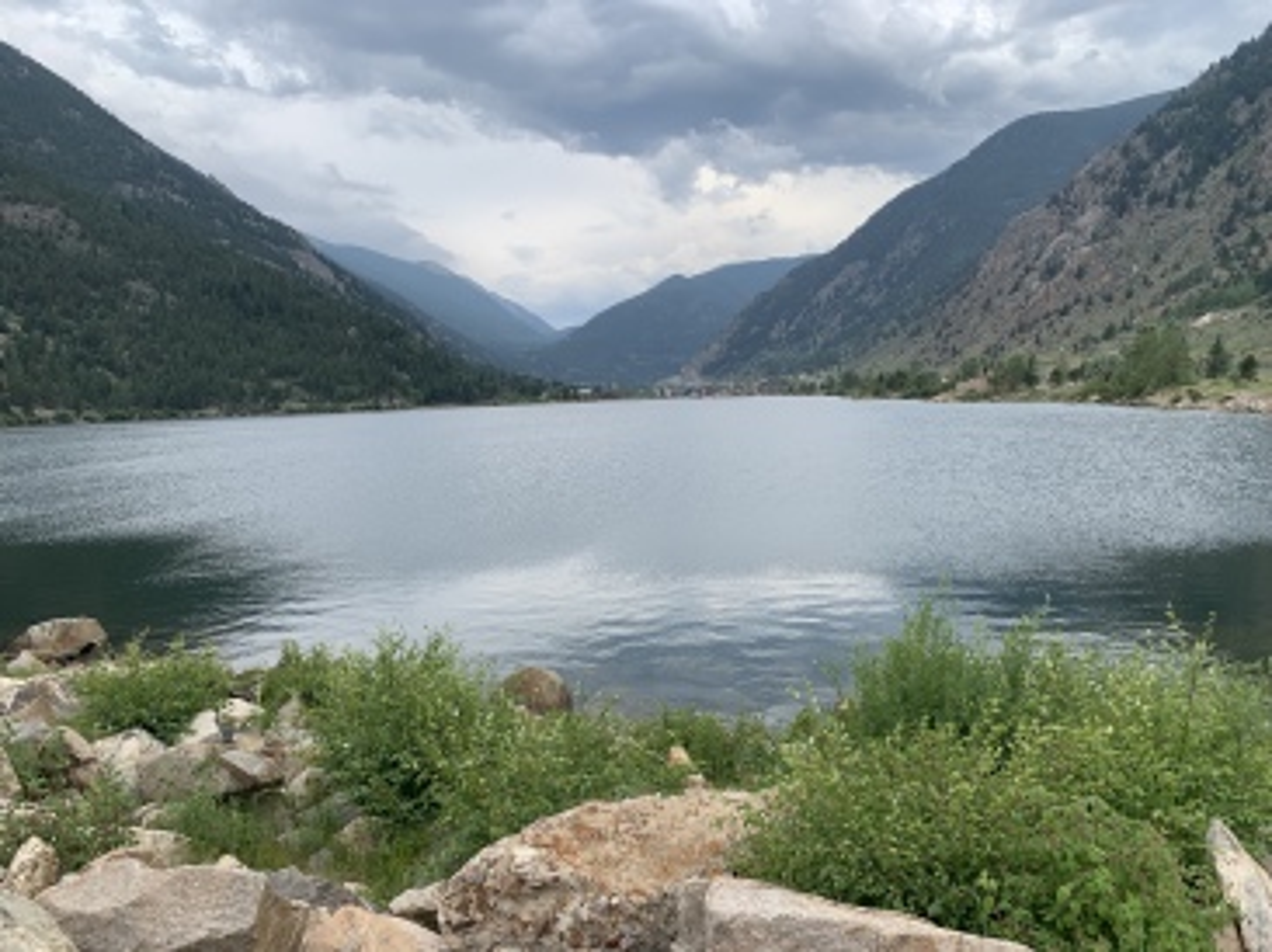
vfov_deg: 53.0
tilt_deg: -3.4
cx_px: 636
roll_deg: +1.1
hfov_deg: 67.3
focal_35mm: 26
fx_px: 955
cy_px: 476
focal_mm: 4.25
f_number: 1.8
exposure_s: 1/1299
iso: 25
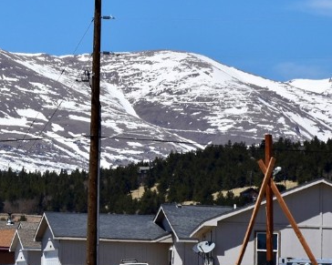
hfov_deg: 5.1
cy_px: 130
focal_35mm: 378
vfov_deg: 4.1
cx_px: -150
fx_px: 3718
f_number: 13
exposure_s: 1/640
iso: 200
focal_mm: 85
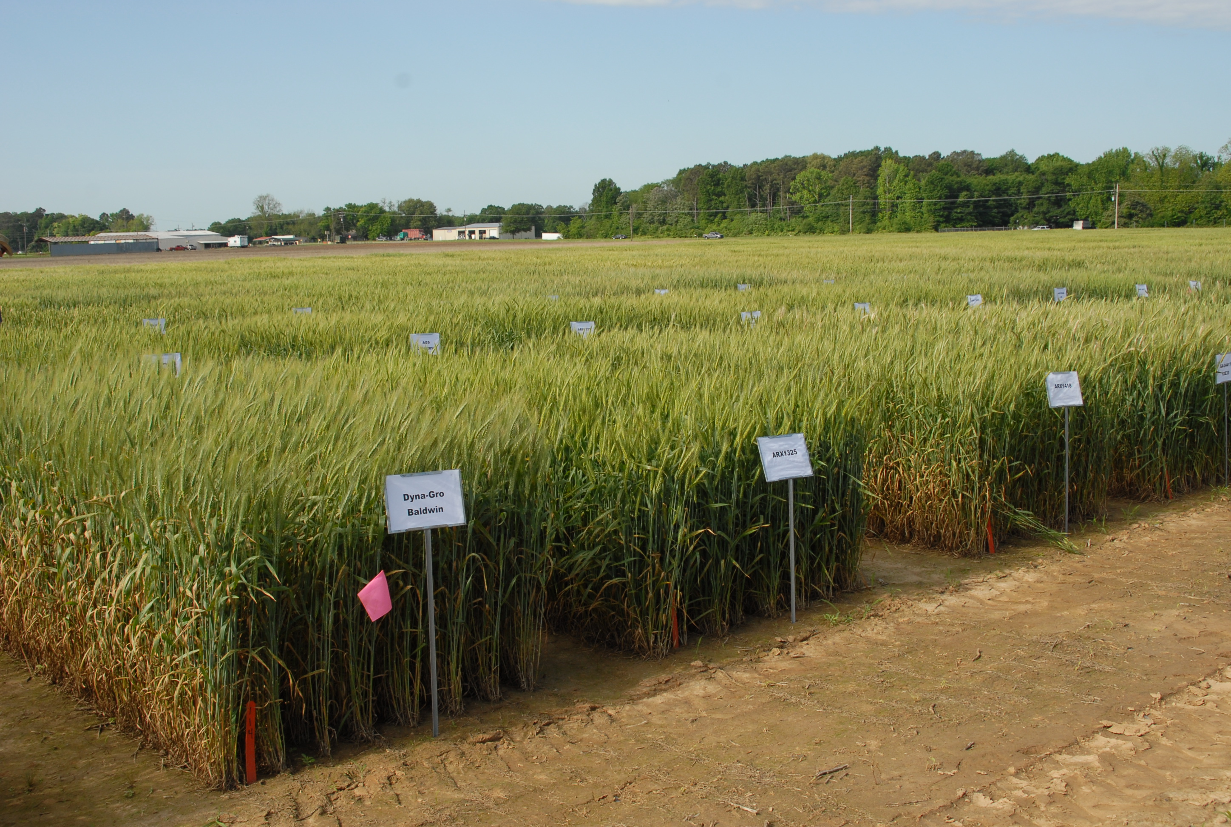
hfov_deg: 46.3
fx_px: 1439
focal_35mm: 42
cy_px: 414
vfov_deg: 32.0
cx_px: 616
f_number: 9
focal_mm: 28
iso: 200
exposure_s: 1/320
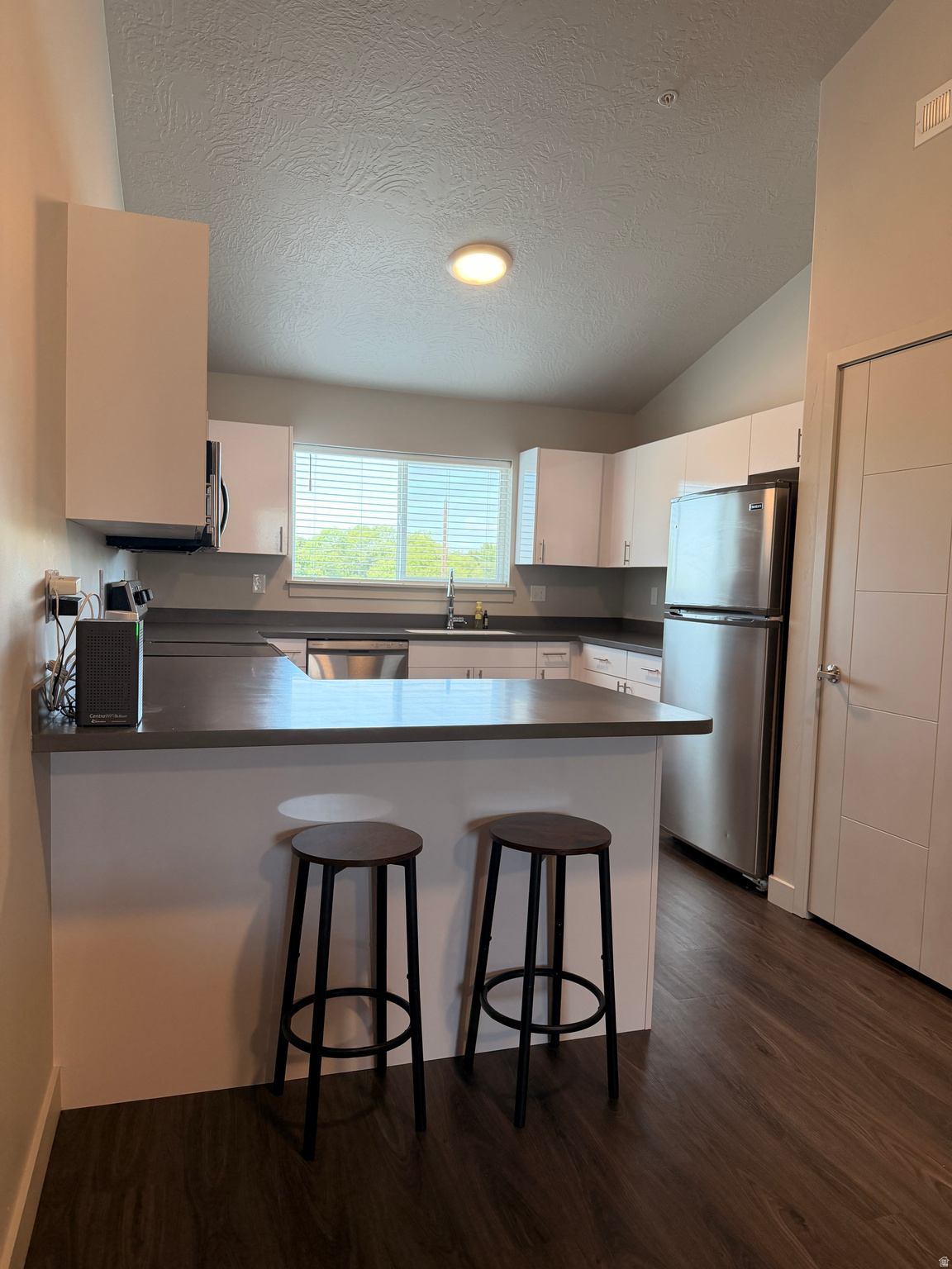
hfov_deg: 56.8
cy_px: 634
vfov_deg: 71.6
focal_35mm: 24
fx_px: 880
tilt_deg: -4.4
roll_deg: -2.5
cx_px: 476
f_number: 1.78
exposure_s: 1/159
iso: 200
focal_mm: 6.76
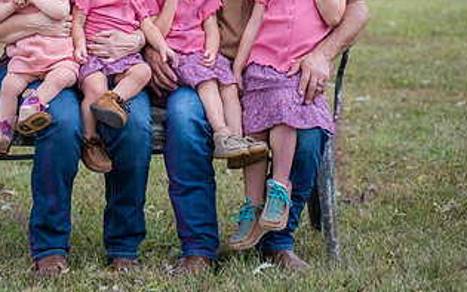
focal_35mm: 150
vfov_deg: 8.7
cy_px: 21
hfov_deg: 13.9
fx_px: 1909
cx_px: 125
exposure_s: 1/640
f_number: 3.2
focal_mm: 80
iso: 400
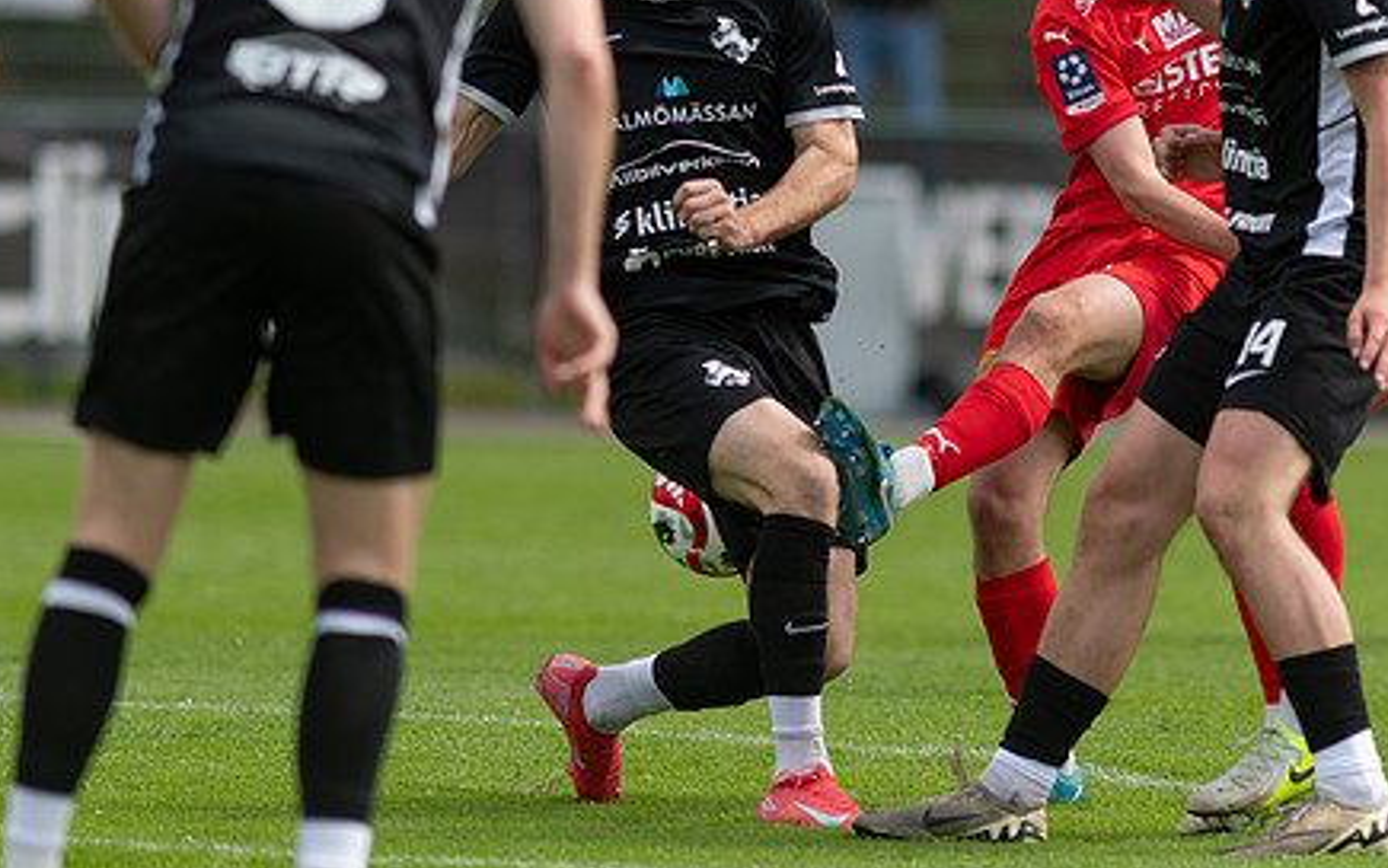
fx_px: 23116
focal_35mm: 611
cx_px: 814
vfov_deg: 2.2
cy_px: 289
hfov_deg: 3.4
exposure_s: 1/2500
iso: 180
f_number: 3.2
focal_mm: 300
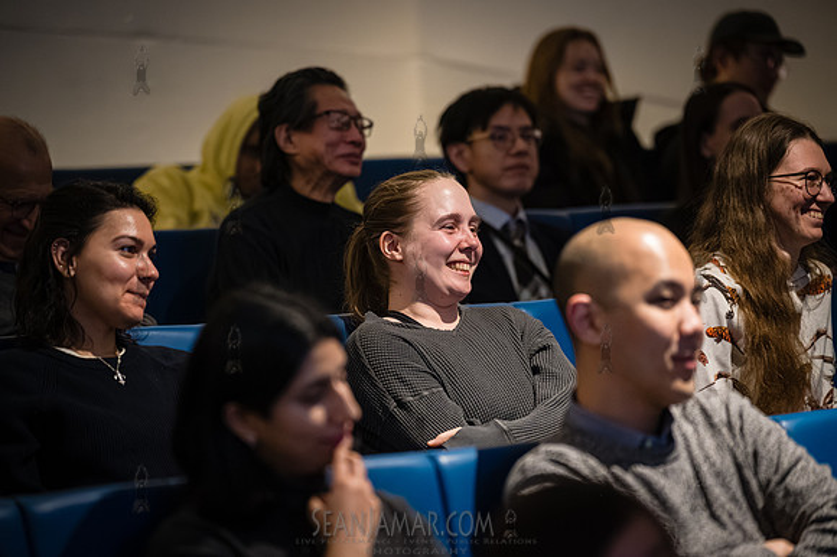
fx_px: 3485
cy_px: 278
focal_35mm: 150
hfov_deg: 13.7
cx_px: 418
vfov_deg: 9.1
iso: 8000
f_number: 2.8
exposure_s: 1/200
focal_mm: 150
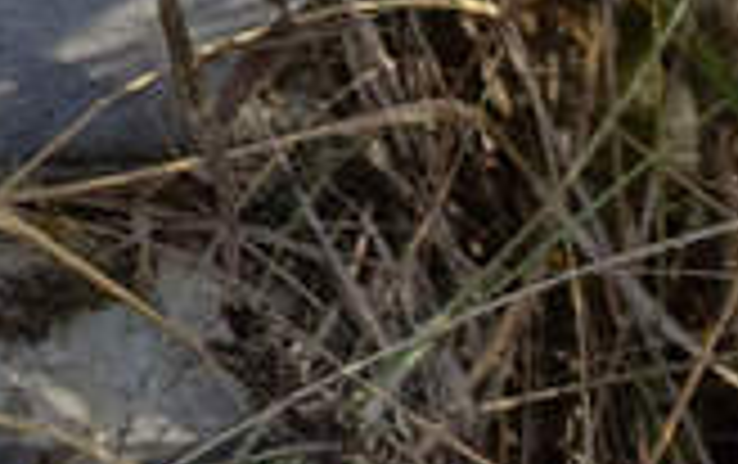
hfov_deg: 13.9
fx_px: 2598
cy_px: -423
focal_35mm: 129
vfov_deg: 9.6
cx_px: -702
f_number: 1.69
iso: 110
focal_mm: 4.76
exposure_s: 1/279
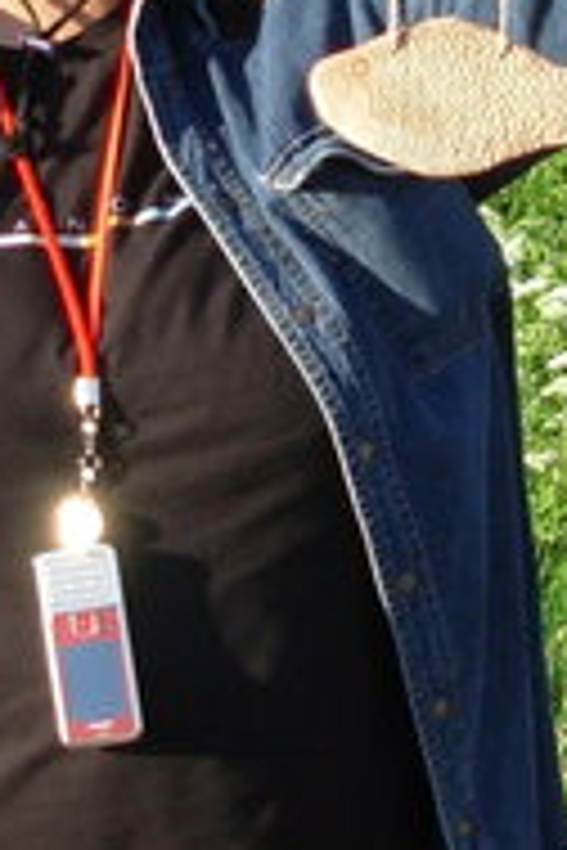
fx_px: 3945
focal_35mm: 167
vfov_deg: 12.2
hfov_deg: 8.2
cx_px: 266
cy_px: 63
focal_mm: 6.3
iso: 50
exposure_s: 1/296
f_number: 2.9
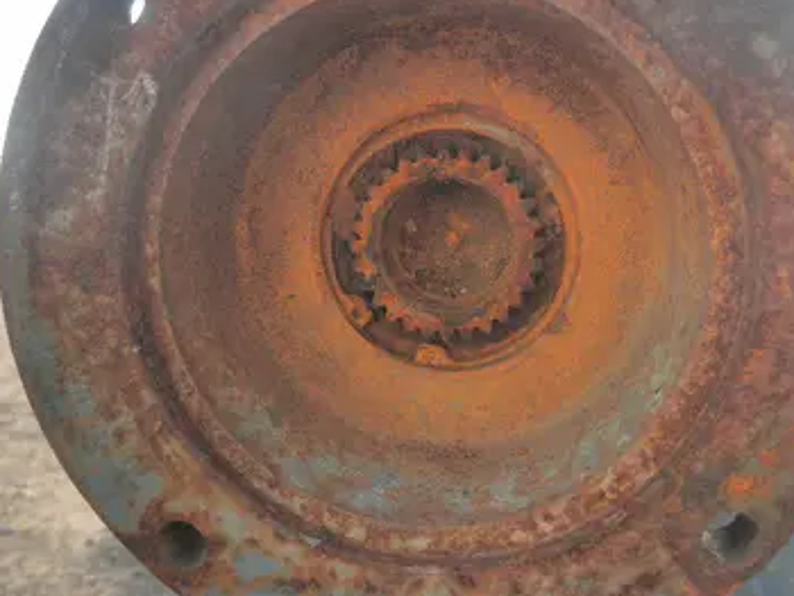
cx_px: 426
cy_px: 263
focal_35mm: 32
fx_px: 734
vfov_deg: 44.1
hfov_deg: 56.7
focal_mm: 5
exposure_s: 1/200
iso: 64
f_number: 3
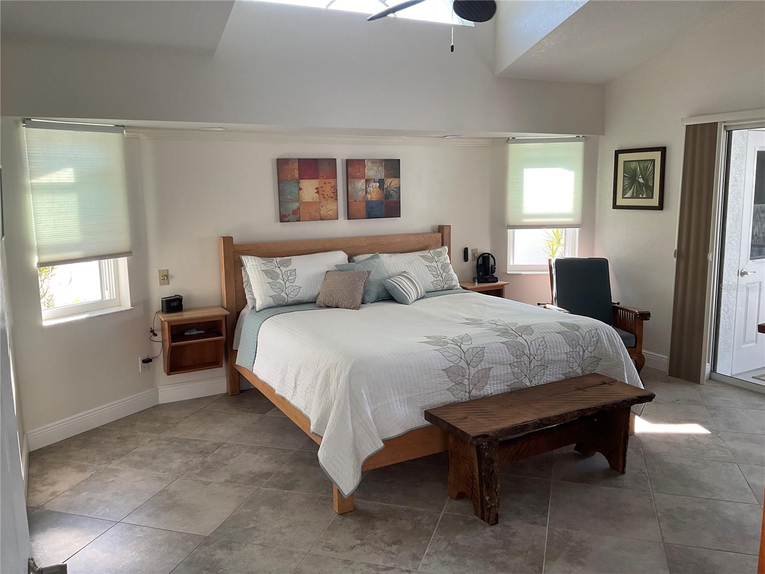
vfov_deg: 48.2
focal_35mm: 29
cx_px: 382
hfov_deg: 61.7
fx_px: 641
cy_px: 287
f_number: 1.8
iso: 40
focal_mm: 3
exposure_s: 1/120
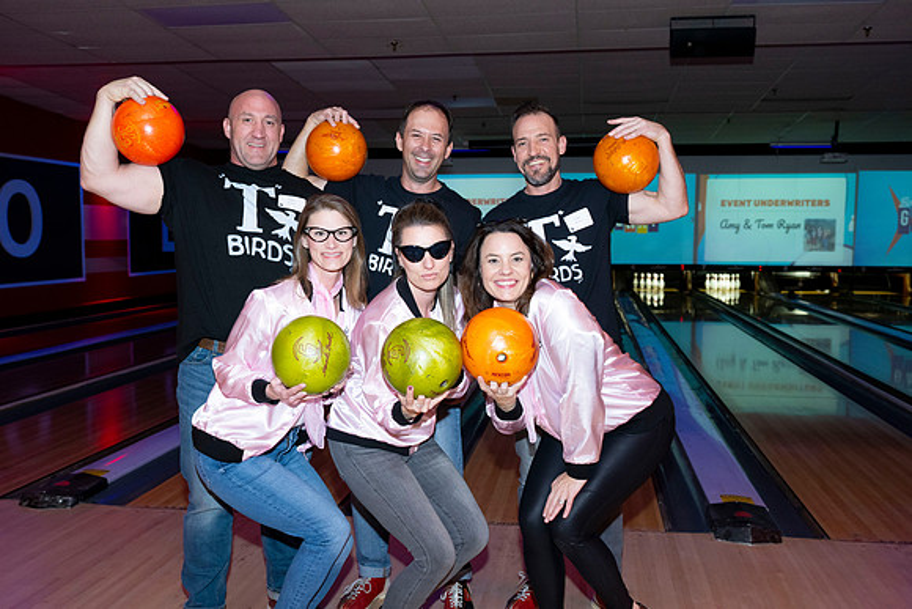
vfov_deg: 37.9
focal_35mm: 35
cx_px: 456
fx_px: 887
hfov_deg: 54.4
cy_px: 304
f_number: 5.6
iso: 1600
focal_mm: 35
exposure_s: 1/60
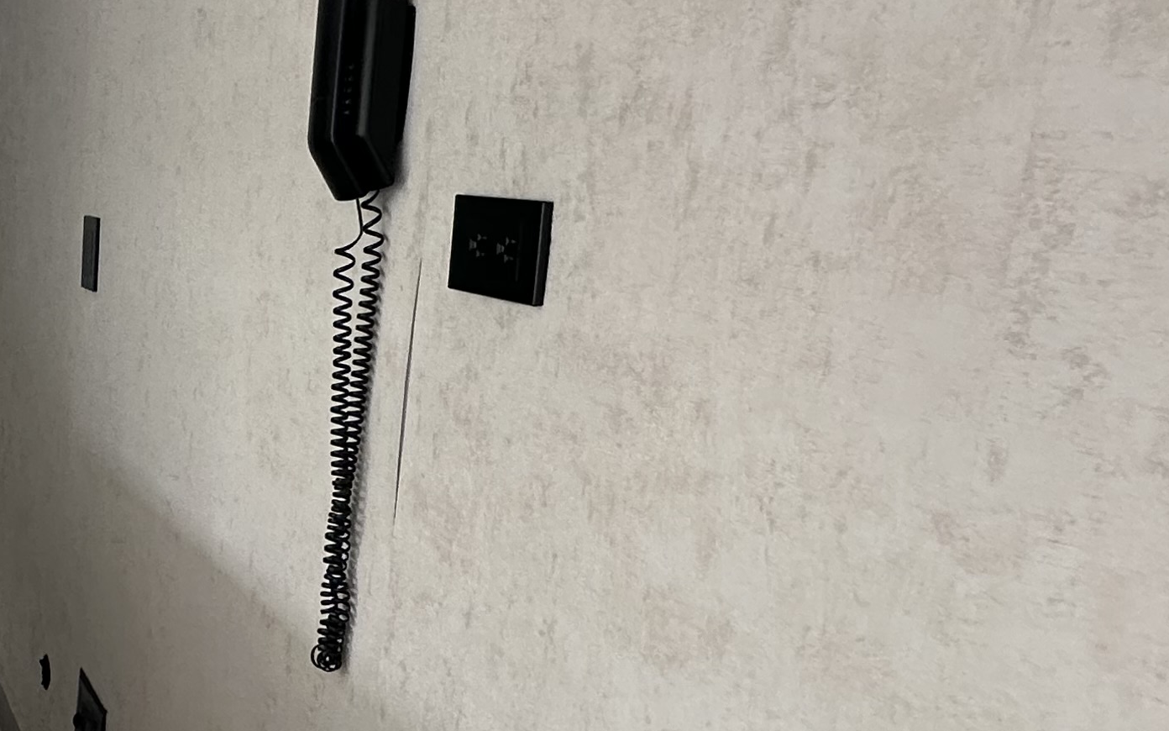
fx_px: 1370
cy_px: 367
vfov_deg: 29.9
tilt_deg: -7.4
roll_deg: -1.3
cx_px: -380
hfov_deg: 33.0
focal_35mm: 43
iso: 160
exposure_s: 1/99
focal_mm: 2.22
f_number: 2.2
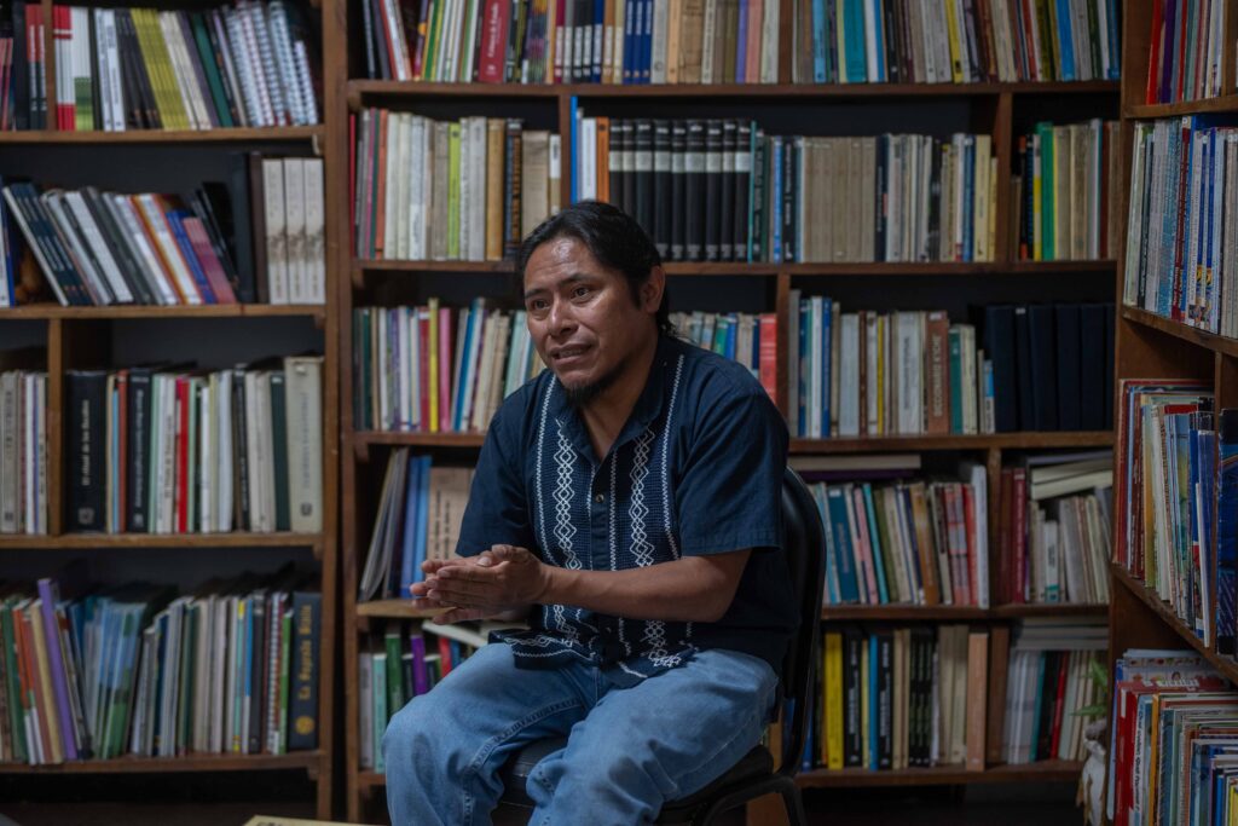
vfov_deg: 27.0
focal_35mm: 50
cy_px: 413
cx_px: 619
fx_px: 1720
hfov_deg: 39.6
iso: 1600
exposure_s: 1/320
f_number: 2
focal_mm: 50
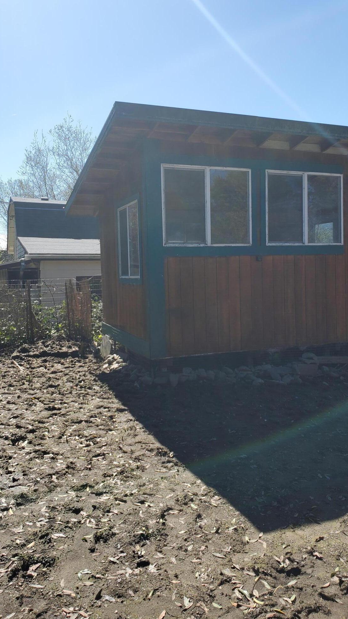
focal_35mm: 29
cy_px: 311
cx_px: 174
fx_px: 476
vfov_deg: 66.1
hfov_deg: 40.2
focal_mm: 4.3
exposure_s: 1/1076
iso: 50
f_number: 2.4
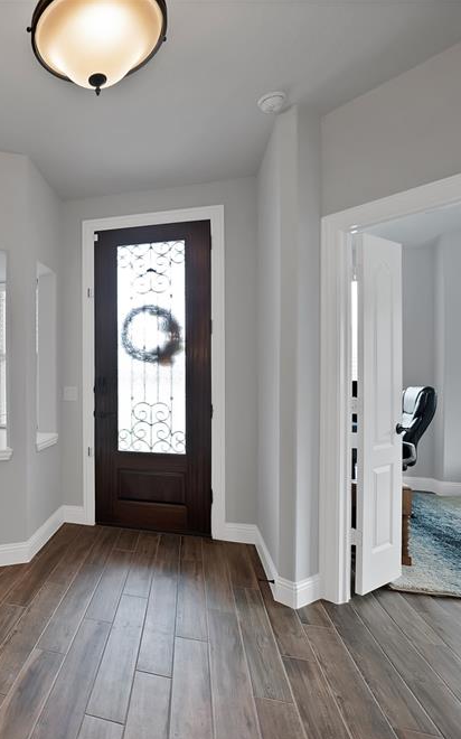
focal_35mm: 19
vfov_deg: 88.0
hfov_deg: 55.8
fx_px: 382
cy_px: 382
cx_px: 67
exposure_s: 1/60
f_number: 2.8
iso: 640
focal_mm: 12
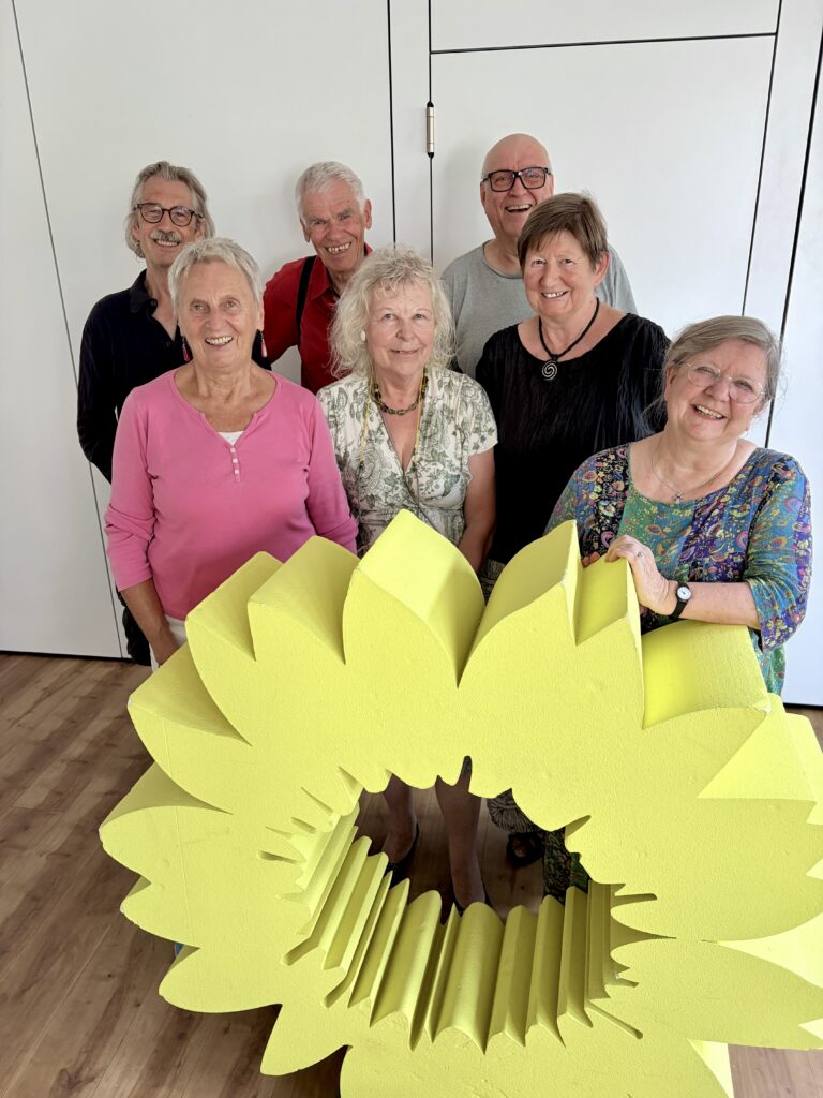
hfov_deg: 53.1
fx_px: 824
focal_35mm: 26
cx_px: 412
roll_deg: +2.1
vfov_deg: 67.3
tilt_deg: -18.6
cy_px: 549
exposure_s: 1/98
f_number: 1.6
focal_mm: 5.96
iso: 125
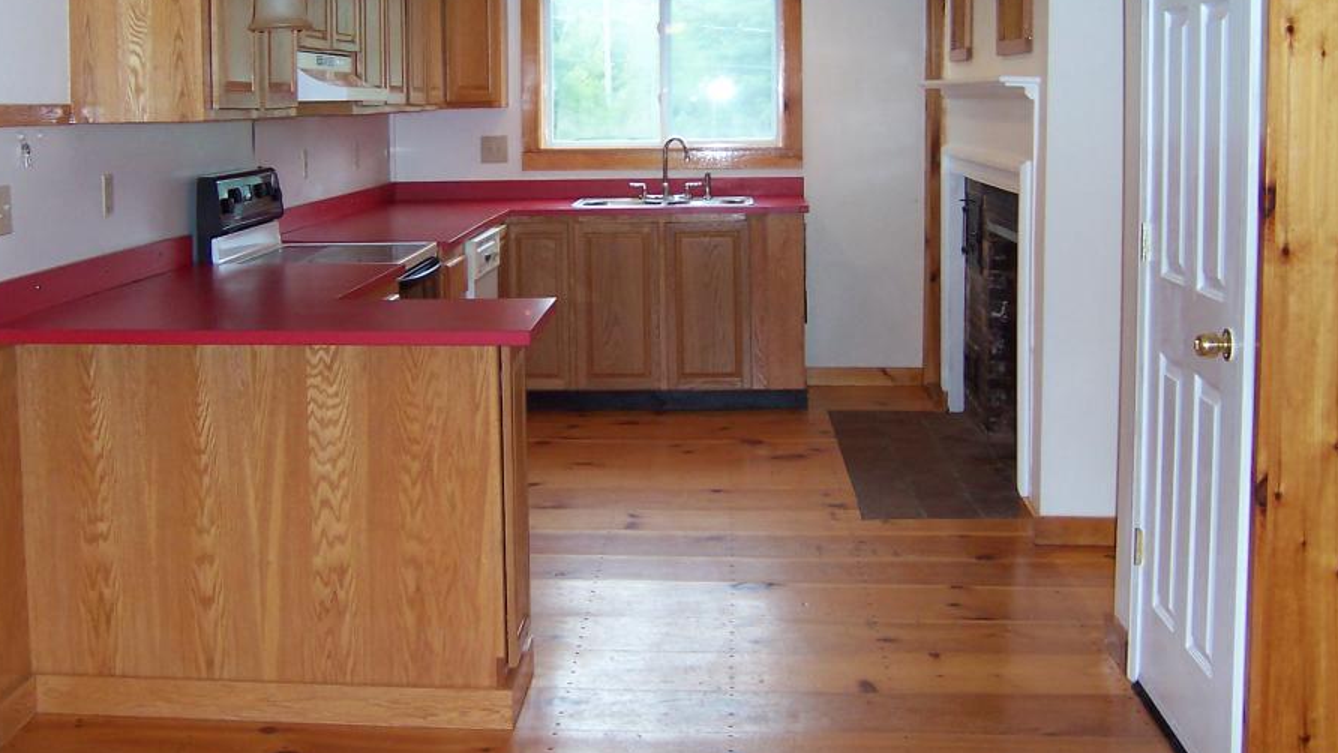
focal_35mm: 45
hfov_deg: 45.4
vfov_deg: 26.3
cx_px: 603
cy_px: 219
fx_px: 1597
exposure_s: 1/60
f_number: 2.8
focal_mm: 5.6
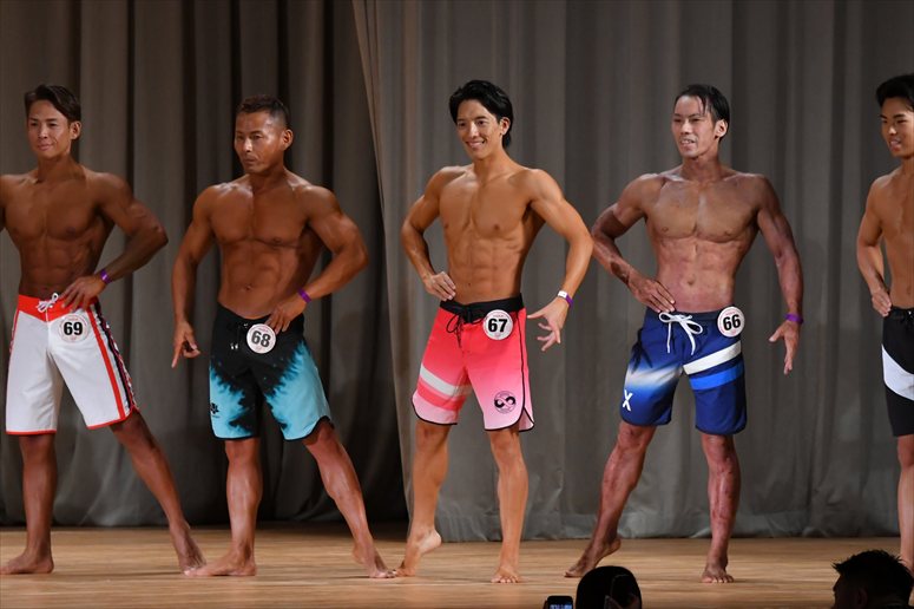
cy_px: 304
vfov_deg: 5.7
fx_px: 6090
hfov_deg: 8.6
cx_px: 457
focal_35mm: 240
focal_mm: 160
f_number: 5.6
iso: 3200
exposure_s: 1/400
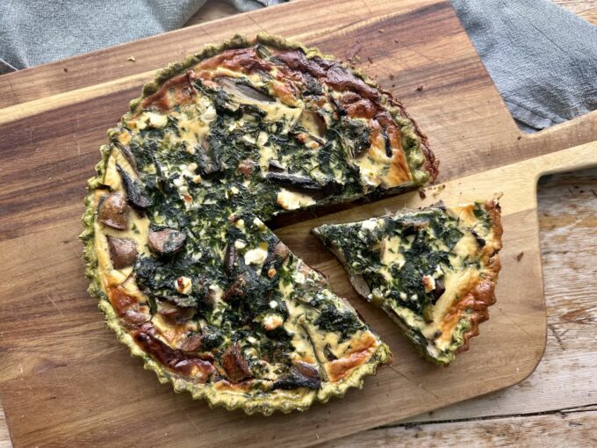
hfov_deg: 71.6
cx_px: 298
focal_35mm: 24
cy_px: 224
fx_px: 414
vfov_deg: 56.8
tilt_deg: -85.8
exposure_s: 1/355
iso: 80
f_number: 1.78
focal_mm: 6.86
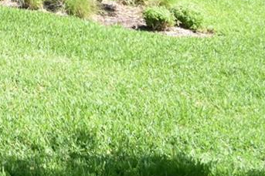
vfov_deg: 17.1
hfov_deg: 20.3
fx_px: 515
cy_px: -107
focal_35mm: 70
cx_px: -216
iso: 800
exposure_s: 1/2000
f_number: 3.5
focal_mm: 10
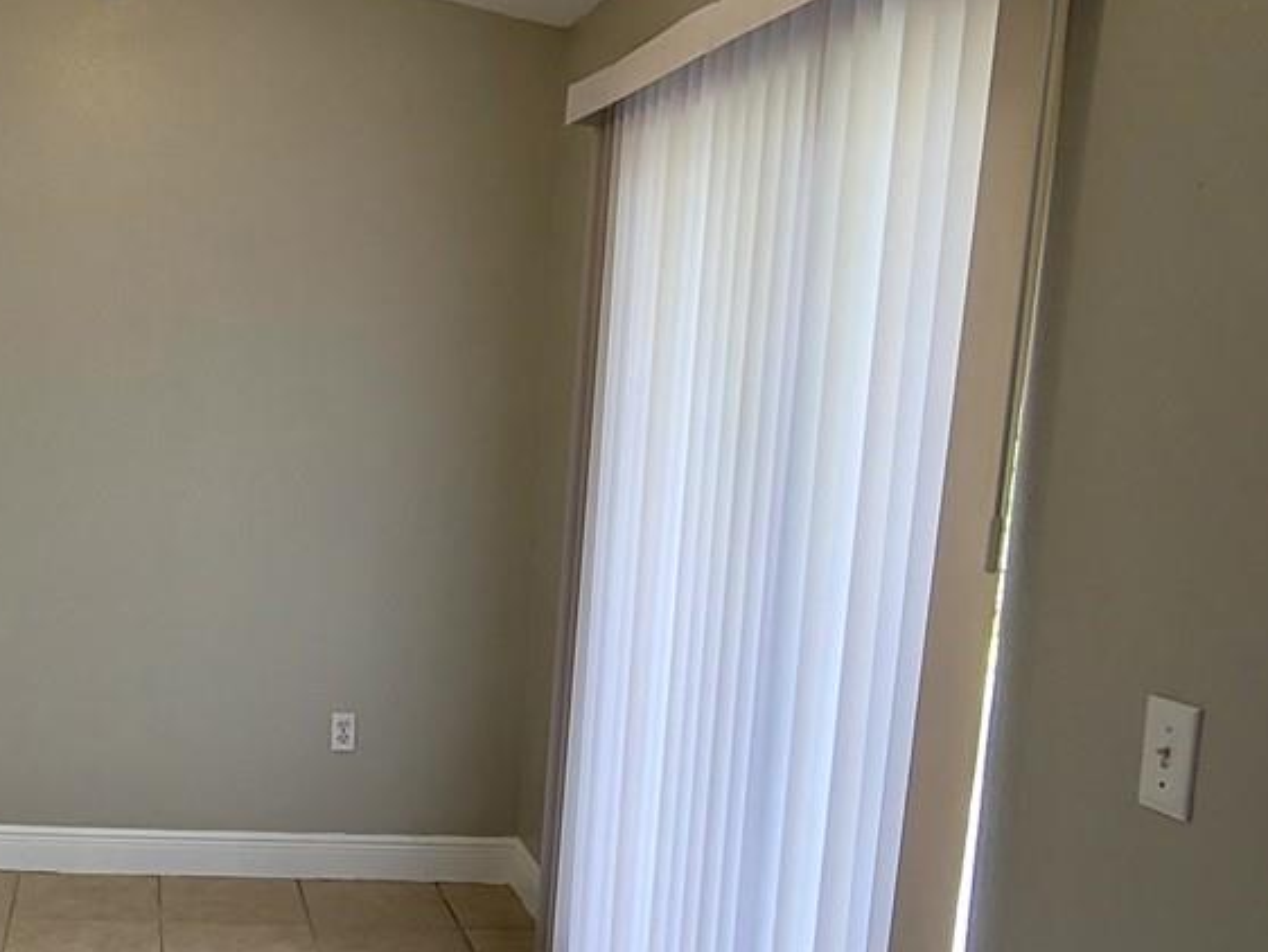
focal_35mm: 37
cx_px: 147
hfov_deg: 45.8
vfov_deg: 38.5
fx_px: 1356
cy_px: 575
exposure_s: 1/60
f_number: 2.2
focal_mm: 2.2
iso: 100
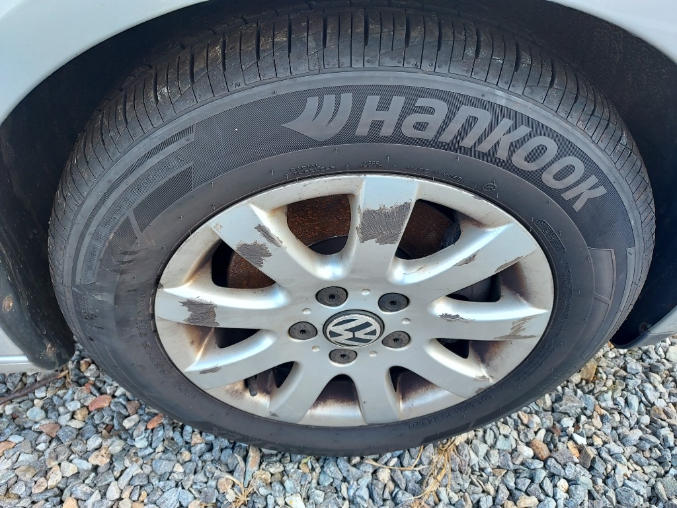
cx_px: 338
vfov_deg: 56.8
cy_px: 254
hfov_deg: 71.6
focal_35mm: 24
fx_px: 469
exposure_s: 1/120
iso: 50
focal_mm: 4.6
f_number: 1.8
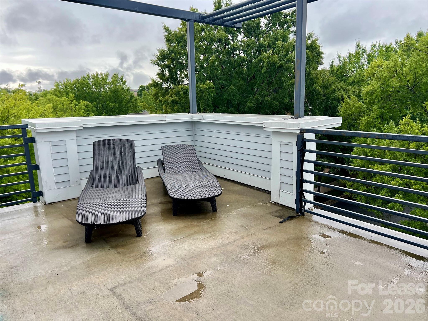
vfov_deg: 53.1
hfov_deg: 67.3
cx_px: 214
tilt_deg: -12.3
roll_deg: +1.7
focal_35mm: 26
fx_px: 321
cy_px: 160
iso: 40
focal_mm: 5.7
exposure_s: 1/270
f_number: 1.5
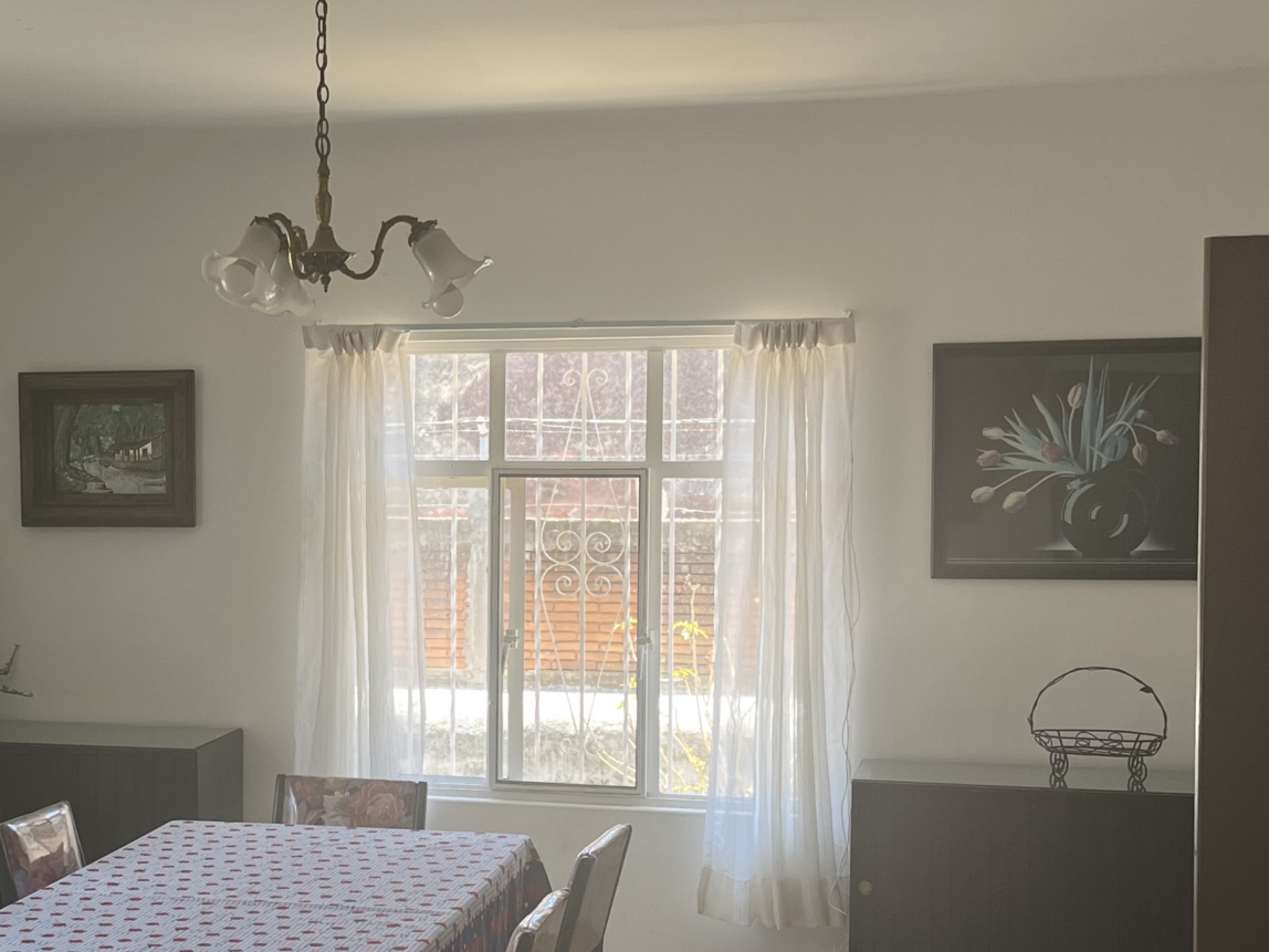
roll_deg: +0.8
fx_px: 2126
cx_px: 326
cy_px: 557
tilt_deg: -3.3
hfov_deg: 32.6
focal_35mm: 58
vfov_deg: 25.2
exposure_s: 1/122
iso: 50
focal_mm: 5.1
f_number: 1.6
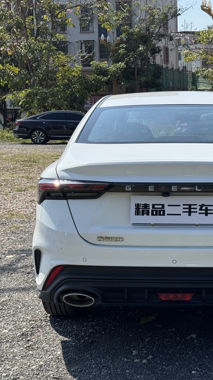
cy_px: 190
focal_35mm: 70
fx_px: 703
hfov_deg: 17.1
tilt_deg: -7.0
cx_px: 176
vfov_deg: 30.2
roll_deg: +1.9
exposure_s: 1/3610
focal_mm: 6.76
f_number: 1.78
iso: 64
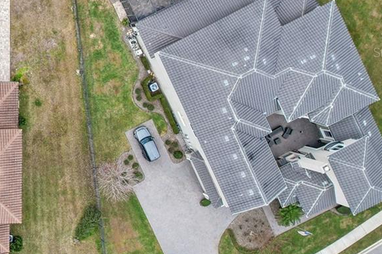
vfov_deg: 22.0
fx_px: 647
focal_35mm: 61
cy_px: 52
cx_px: -97
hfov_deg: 28.0
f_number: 2.8
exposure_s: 1/400
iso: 100
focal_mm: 8.4
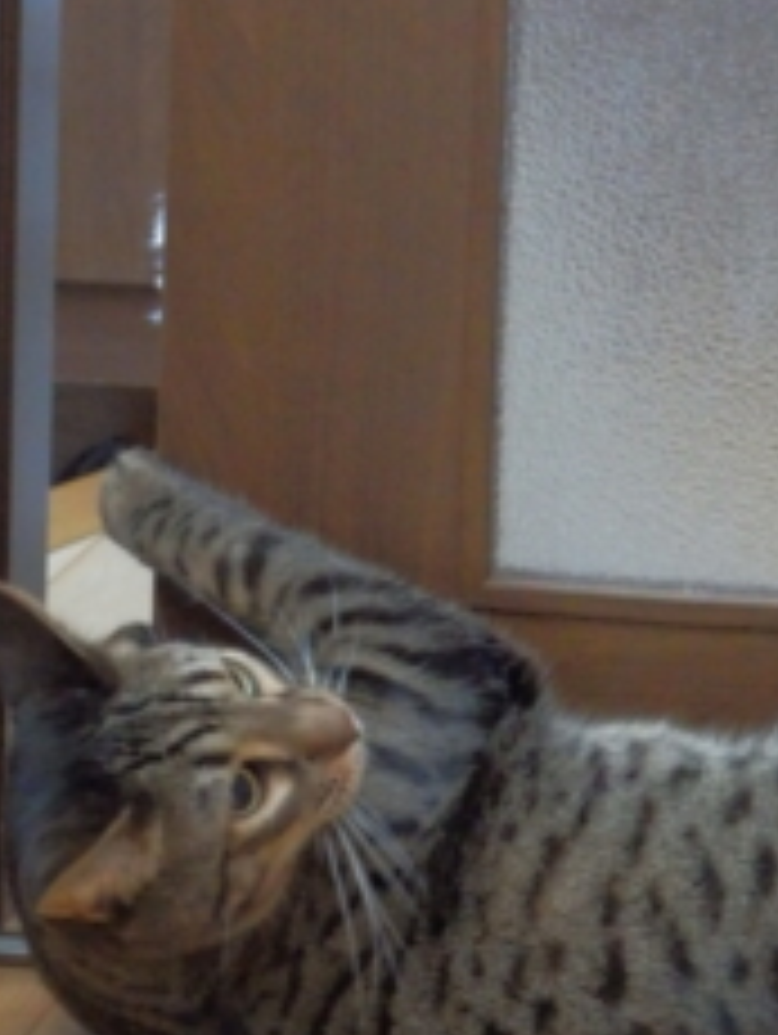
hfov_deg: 11.5
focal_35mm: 129
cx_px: 234
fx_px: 3859
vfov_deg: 15.2
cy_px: 382
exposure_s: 1/10
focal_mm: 11.9
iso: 1600
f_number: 4.4
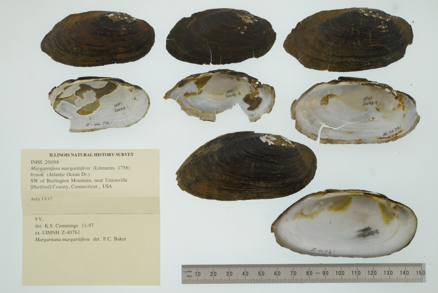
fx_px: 730
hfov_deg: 33.4
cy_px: 146
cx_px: 219
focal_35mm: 60
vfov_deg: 22.6
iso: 100
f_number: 32
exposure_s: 1/10
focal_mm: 60
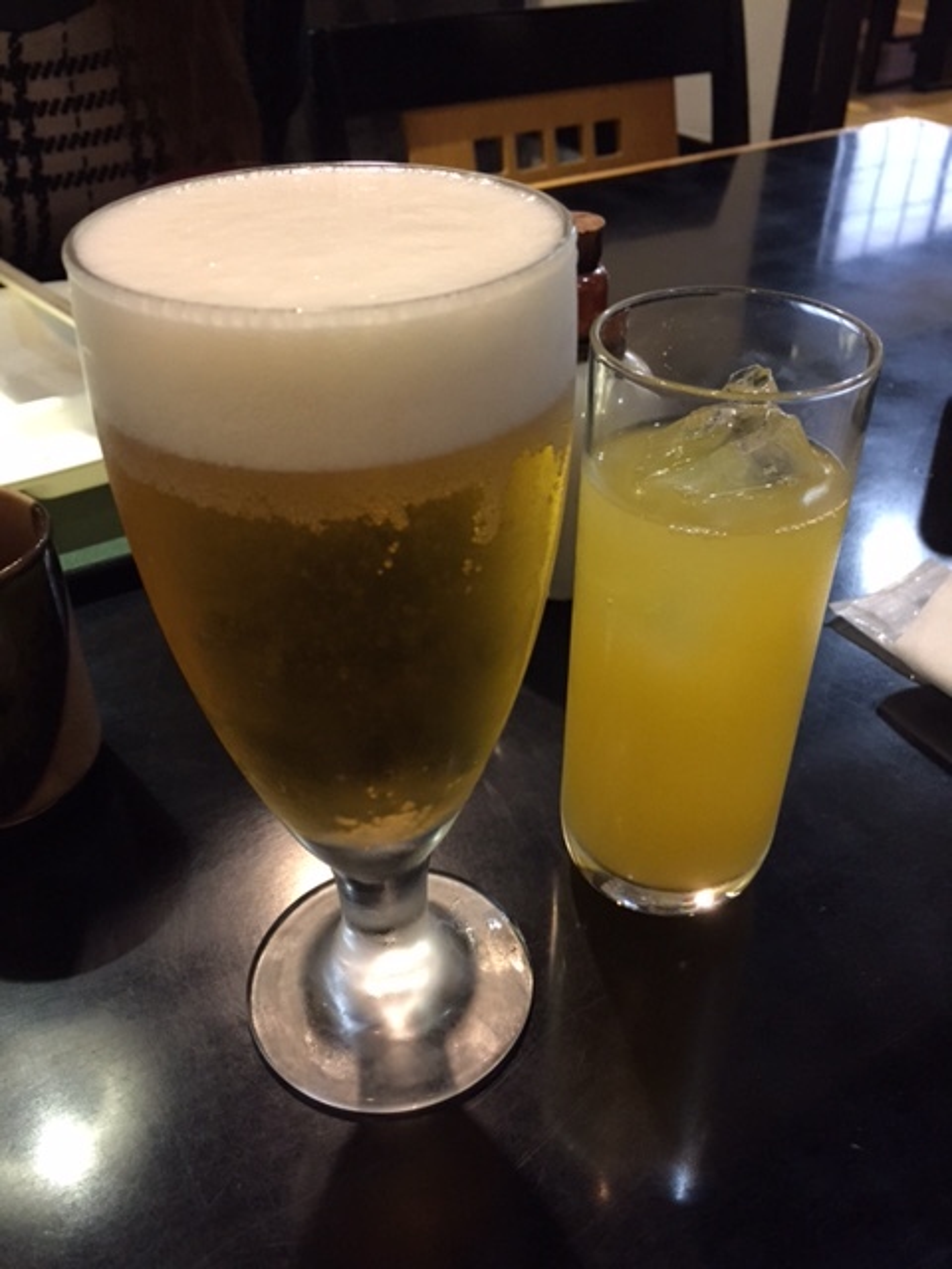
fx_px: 1063
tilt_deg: -36.6
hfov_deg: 48.2
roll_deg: -1.7
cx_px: 476
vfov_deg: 61.7
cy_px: 634
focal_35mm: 29
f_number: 2.2
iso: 250
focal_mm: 4.15
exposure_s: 1/24
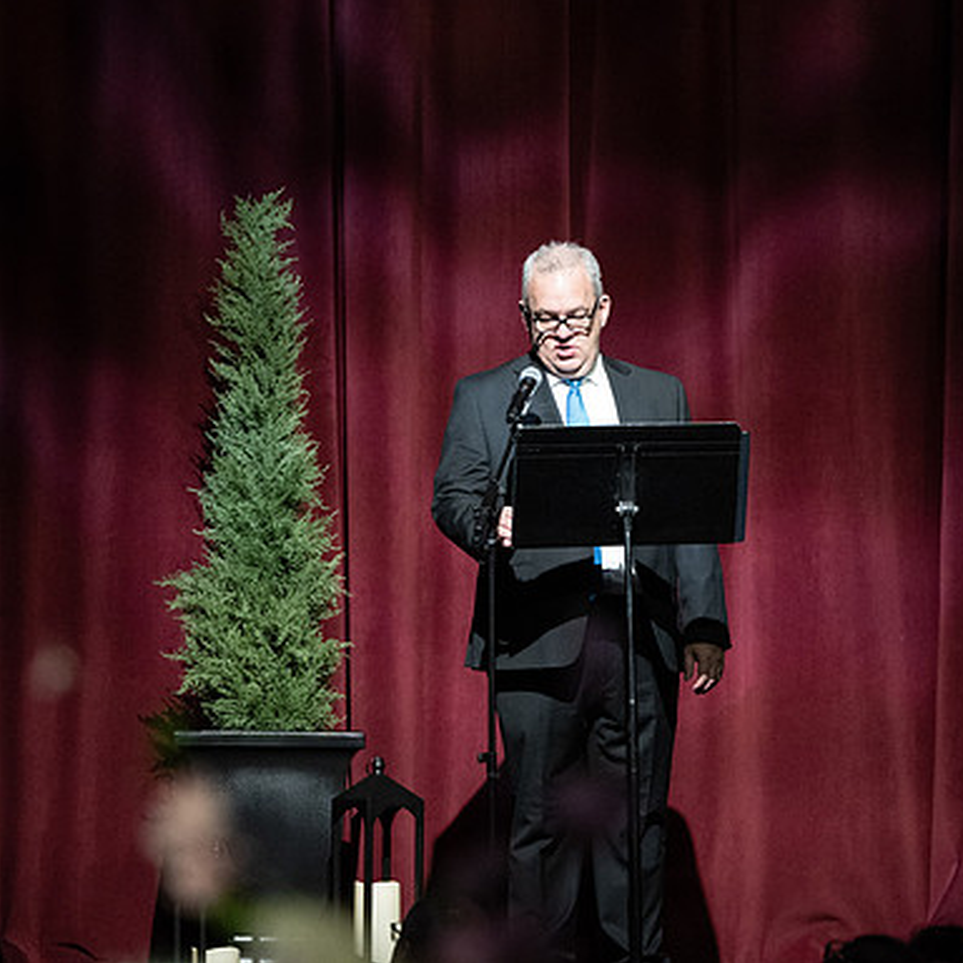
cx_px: 539
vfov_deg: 5.9
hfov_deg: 5.9
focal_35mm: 299
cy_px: 341
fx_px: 9411
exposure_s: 1/250
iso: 4000
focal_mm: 180
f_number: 4
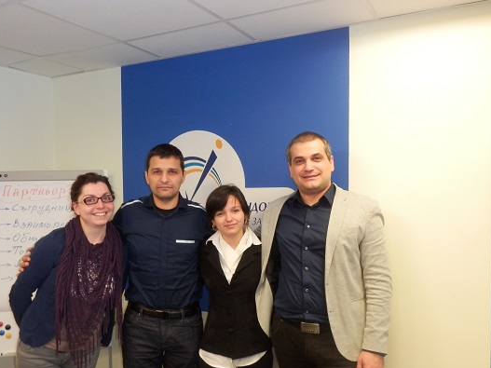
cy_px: 212
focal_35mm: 37
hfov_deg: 50.1
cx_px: 244
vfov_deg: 38.6
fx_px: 525
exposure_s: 1/30
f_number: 3.5
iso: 400
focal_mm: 5.3
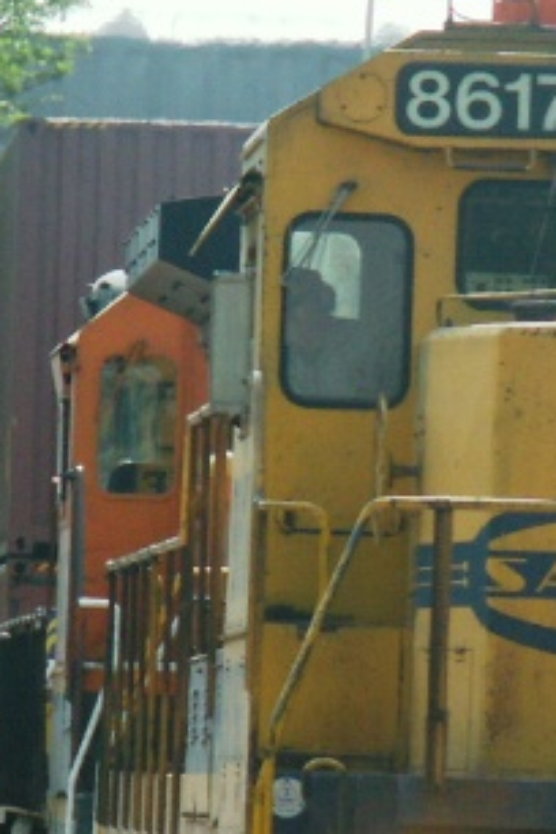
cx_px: 482
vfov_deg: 3.2
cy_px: 687
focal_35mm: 644
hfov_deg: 2.1
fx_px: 14918
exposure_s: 1/250
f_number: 4.5
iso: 50
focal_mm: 30.21
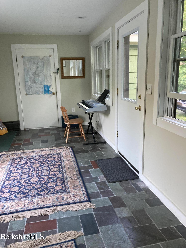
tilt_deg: -13.1
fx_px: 201
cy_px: 124
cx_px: 93
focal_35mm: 28
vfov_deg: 63.4
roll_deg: +1.3
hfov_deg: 49.7
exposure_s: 1/60
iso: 200
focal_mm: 3.99
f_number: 1.8
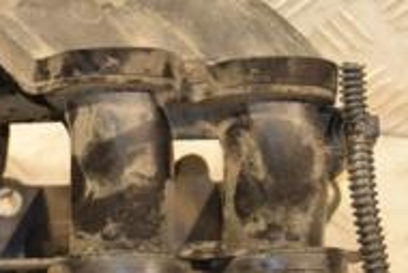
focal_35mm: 189
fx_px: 2144
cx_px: -64
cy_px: 120
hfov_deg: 10.7
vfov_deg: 7.3
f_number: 4.8
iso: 800
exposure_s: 1/160
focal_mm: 40
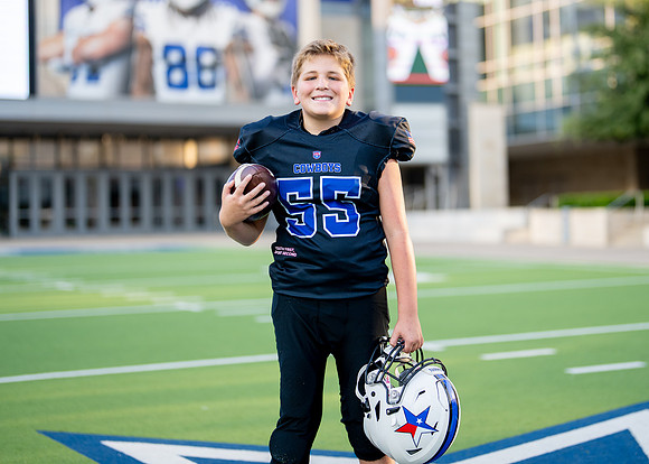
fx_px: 1251
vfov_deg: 20.9
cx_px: 360
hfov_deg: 29.1
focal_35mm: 68
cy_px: 167
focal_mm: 50
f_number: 1.2
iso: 100
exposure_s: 1/2000
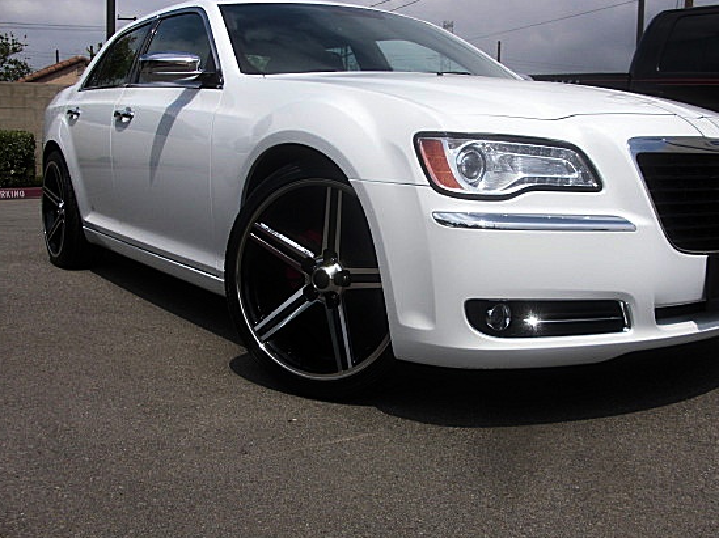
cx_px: 405
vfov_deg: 34.3
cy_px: 271
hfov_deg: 44.7
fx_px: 872
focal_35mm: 42
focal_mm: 6.3
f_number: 7.9
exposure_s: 1/200
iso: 50
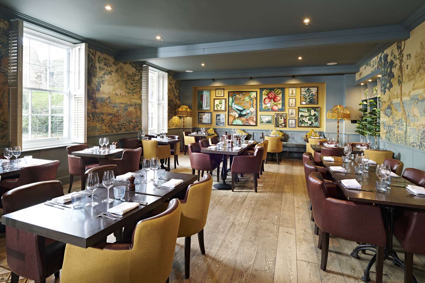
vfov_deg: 64.6
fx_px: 224
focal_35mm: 19
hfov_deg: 86.9
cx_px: 212
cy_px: 142
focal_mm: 19
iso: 64
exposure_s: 2
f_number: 11
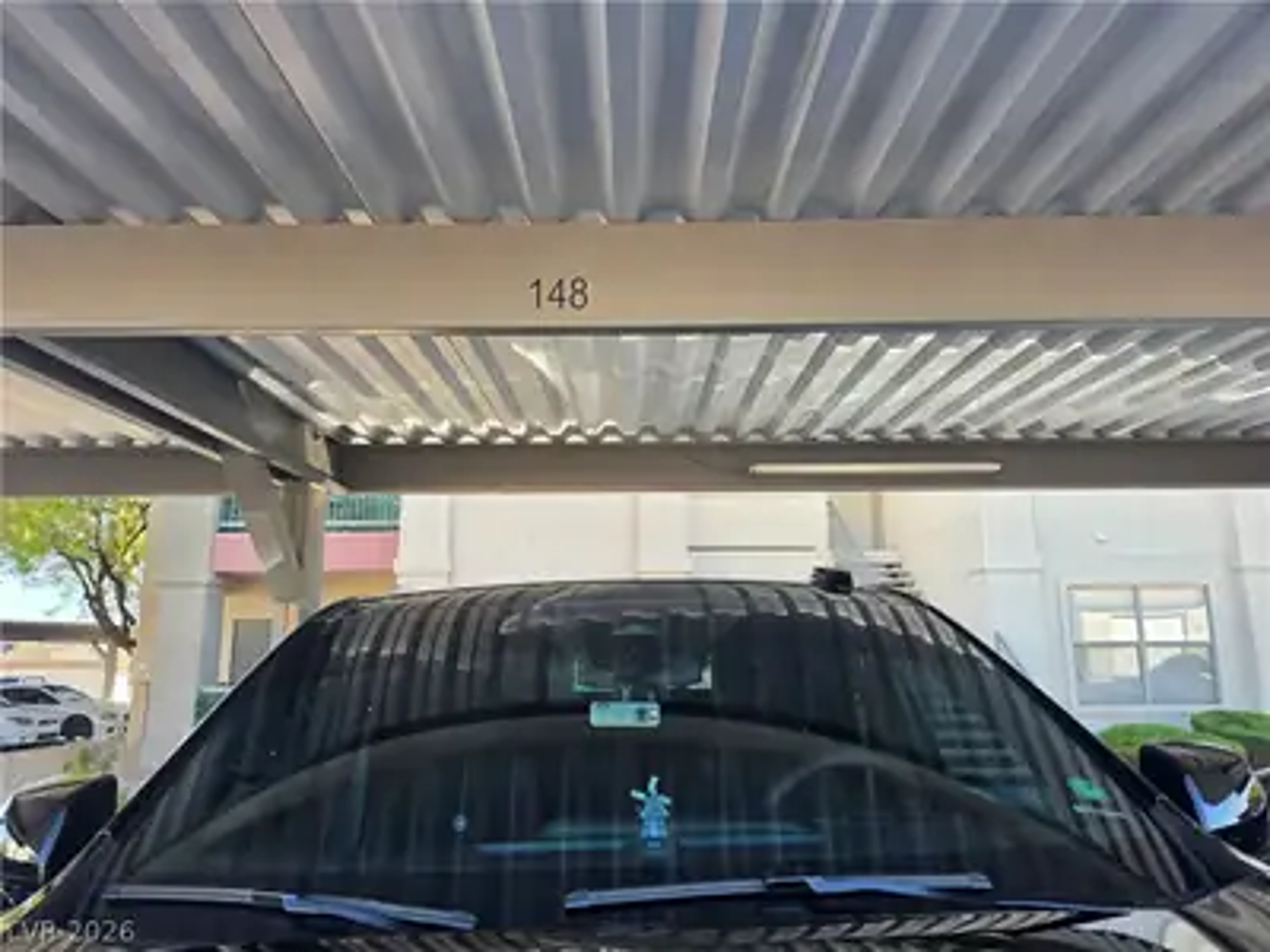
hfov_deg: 73.9
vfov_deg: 58.9
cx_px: 635
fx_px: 844
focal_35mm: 23
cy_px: 476
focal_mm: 6.5
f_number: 1.4
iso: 20
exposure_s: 1/180
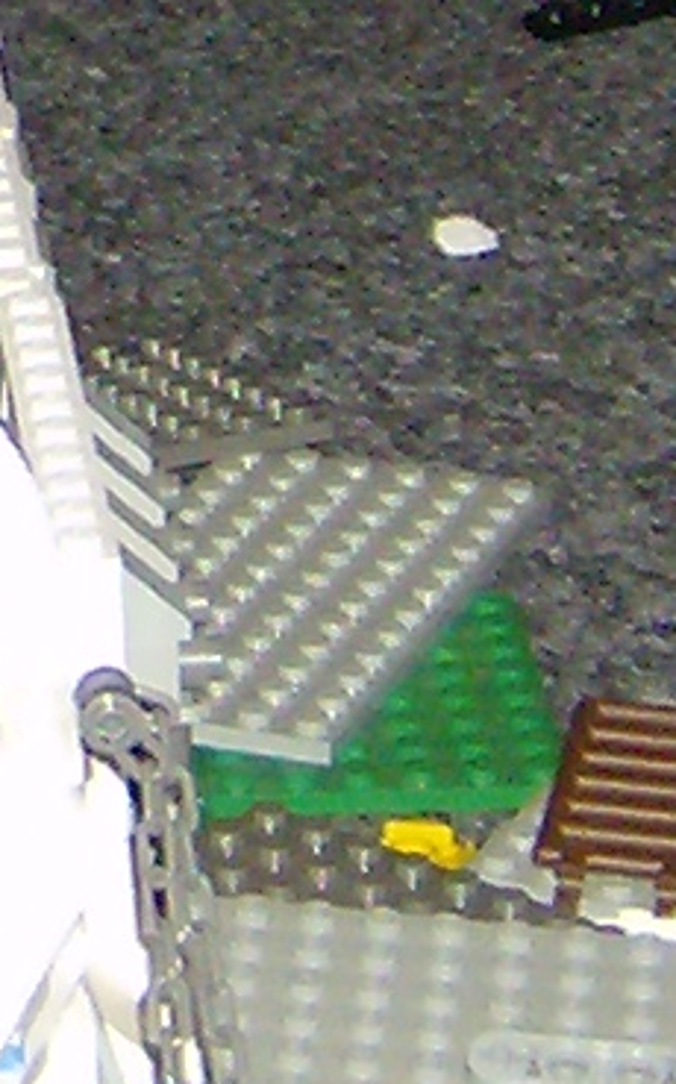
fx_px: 7856
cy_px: -999
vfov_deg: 7.6
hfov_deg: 4.8
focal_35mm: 266
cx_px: -700
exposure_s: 1/60
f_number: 2.8
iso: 200
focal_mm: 6
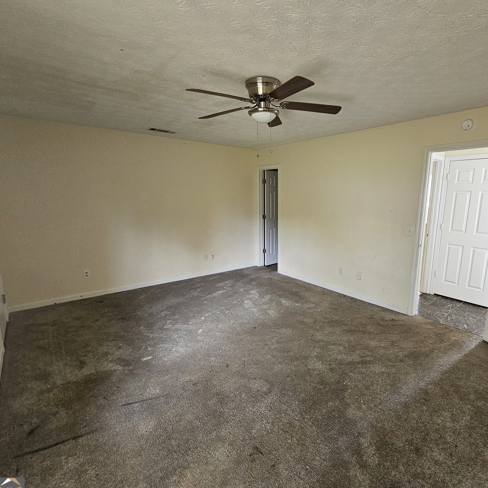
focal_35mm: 16
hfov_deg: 86.5
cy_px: 248
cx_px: 288
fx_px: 255
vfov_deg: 87.4
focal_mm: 2.2
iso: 320
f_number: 2.2
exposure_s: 1/77.4
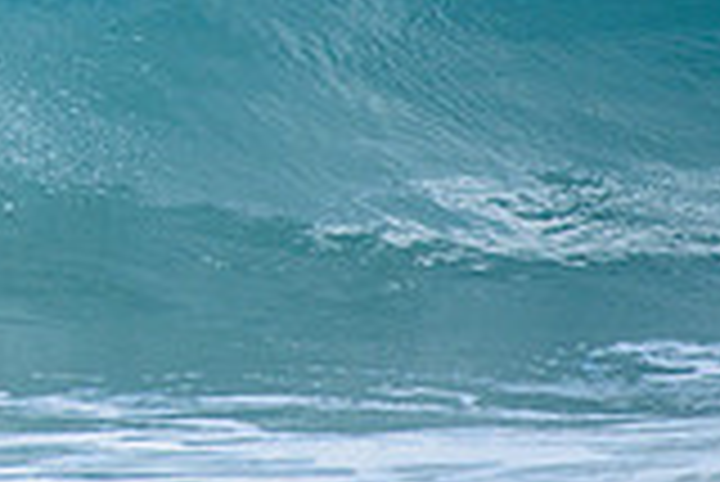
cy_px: -155
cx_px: -396
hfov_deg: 1.1
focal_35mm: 1809
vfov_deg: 0.8
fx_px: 36212
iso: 400
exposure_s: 1/2000
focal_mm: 500
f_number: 5.6
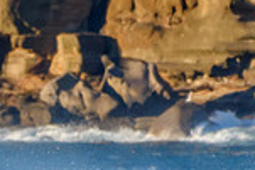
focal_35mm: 2882
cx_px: -29
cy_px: 277
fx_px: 20433
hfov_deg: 0.7
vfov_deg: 0.5
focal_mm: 500
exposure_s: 1/1600
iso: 640
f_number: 5.6
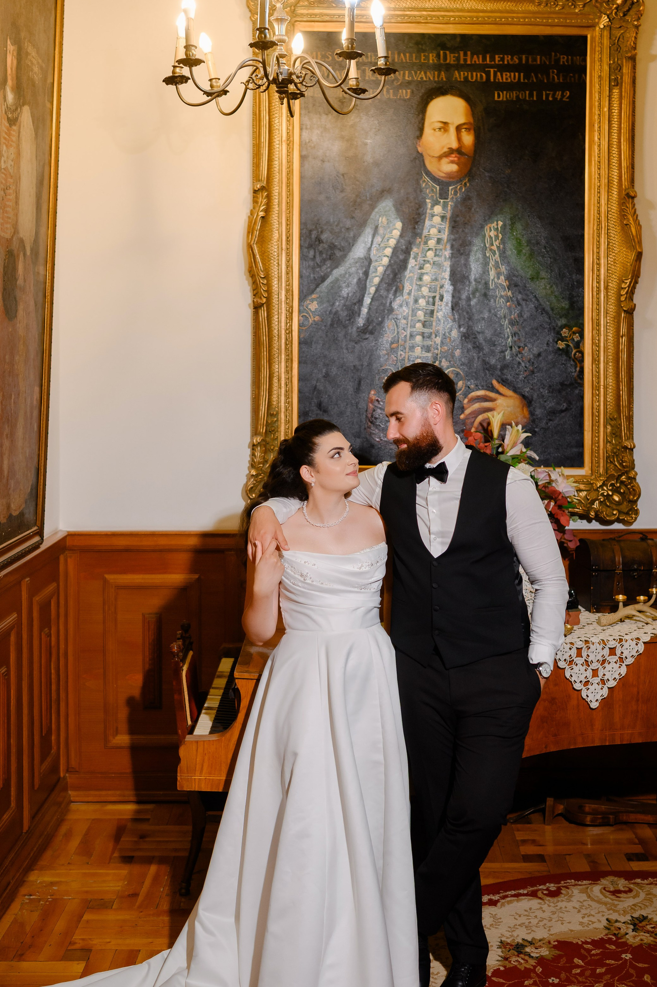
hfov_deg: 29.2
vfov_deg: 42.8
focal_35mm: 46
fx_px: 1261
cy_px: 477
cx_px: 330
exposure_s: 1/200
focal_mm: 35
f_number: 2.2
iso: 640
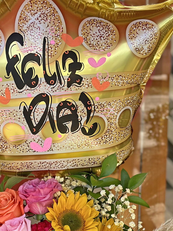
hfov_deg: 12.6
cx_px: 56
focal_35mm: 117
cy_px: 163
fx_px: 779
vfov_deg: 16.8
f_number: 1.78
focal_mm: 6.86
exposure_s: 1/894
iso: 80
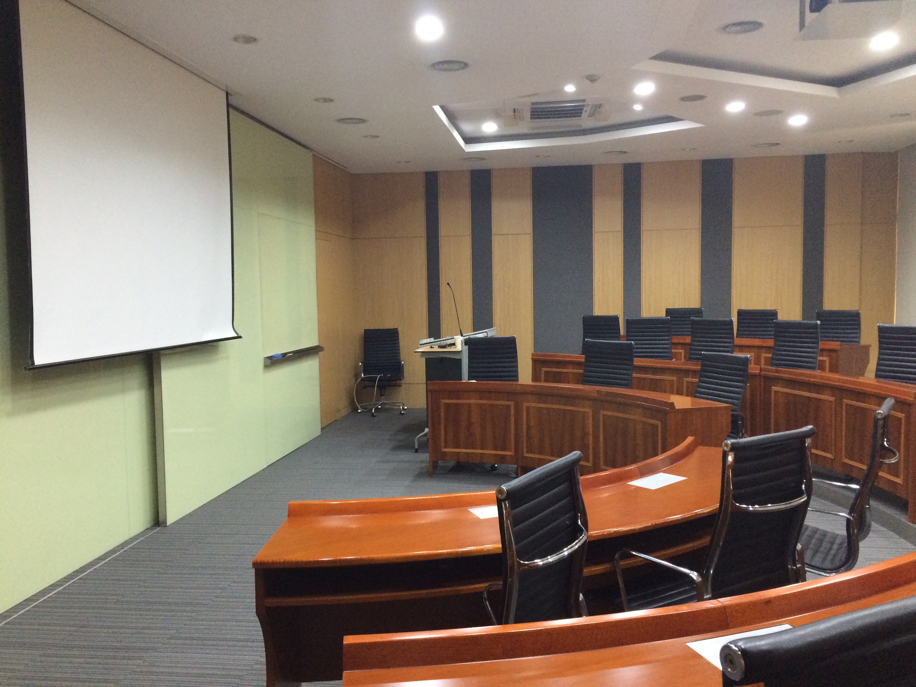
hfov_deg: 61.7
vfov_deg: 48.2
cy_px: 344
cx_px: 458
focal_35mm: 29
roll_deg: +1.3
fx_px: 767
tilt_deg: -3.1
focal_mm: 4.15
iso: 200
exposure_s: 1/30
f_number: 2.2
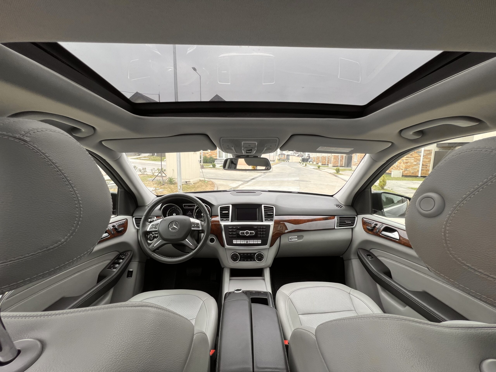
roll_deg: -1.1
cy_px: 186
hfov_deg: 106.2
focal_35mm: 13
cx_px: 248
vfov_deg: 89.9
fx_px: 186
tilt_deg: -9.9
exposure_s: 1/501
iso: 32
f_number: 1.8
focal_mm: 1.57
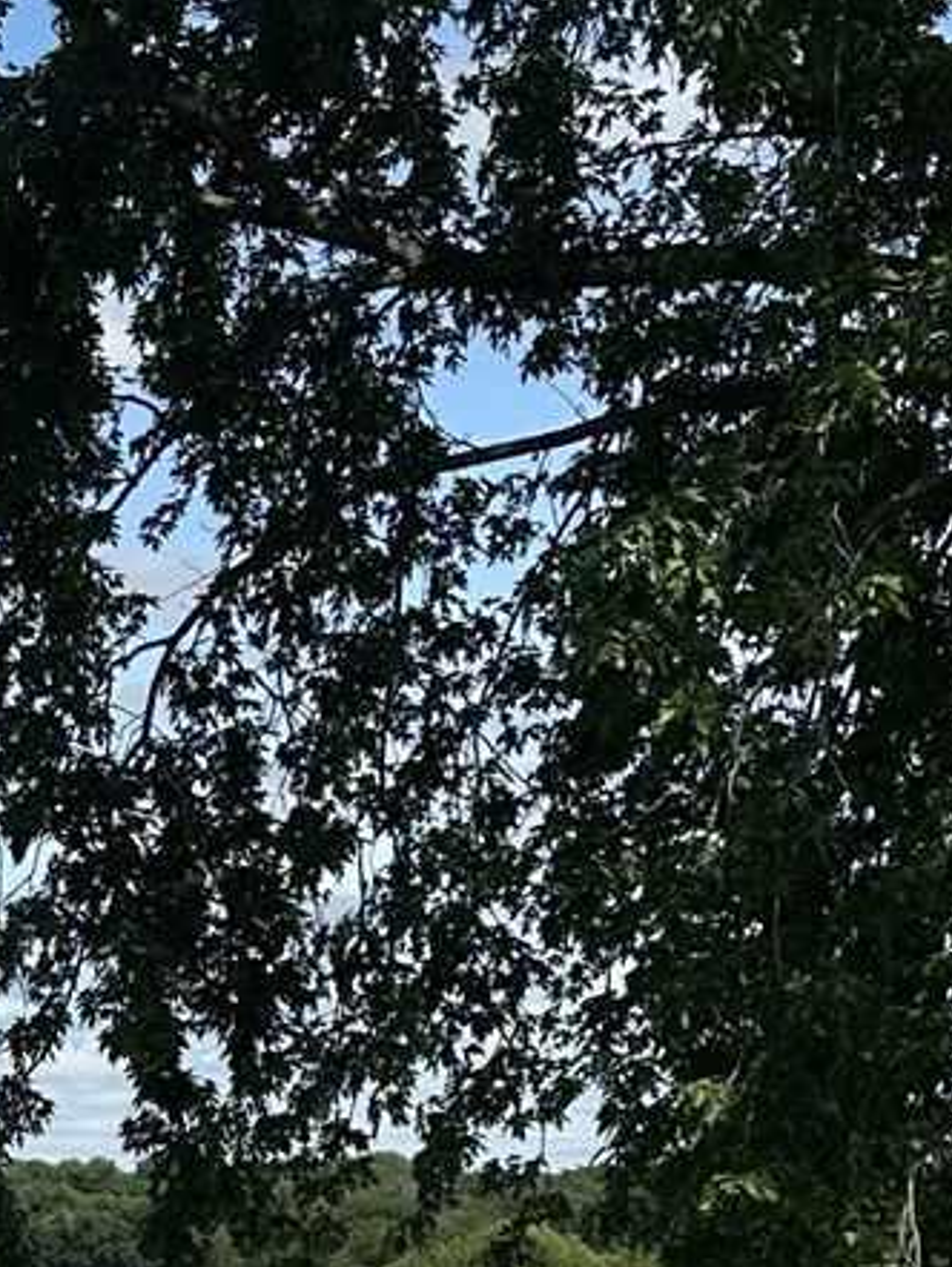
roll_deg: +0.0
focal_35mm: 125
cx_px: -358
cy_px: 2061
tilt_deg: -7.5
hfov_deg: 11.5
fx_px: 4579
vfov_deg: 14.4
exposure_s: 1/6211
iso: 80
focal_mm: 6.86
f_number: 1.78
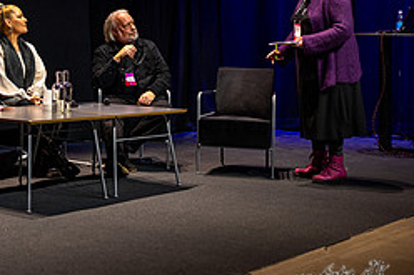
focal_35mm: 82
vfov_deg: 16.5
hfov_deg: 23.9
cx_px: 17
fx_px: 942
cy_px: 41
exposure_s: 1/200
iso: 320
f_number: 1.4
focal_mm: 35
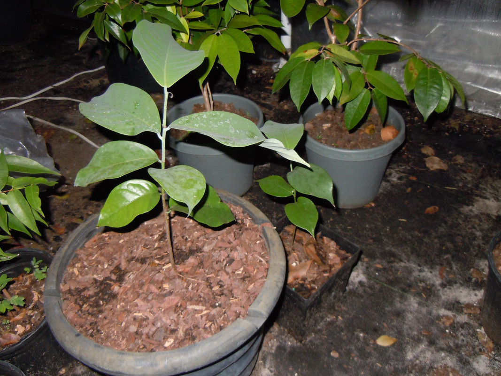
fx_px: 434
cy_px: 188
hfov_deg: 60.0
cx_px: 250
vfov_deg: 46.8
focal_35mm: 30
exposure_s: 1/30
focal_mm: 5.4
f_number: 3.5
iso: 400
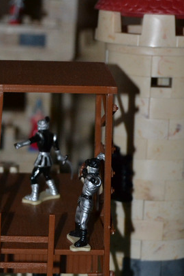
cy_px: 179
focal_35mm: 163
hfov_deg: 8.4
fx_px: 1249
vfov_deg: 12.6
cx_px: 30
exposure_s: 1/60
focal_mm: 55
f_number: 5.6
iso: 2000
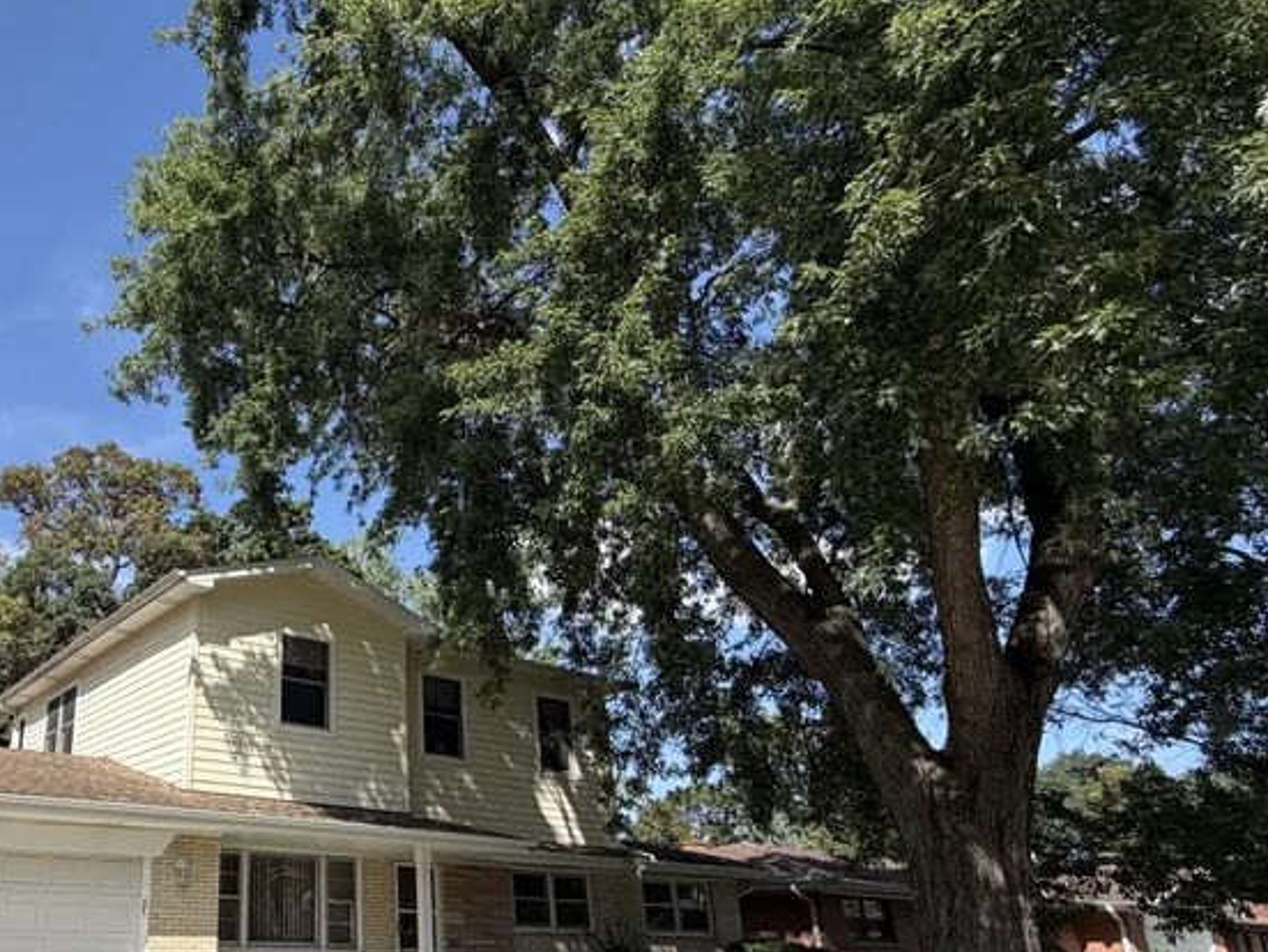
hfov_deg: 61.7
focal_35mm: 26
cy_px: 605
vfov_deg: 52.5
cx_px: 255
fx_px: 953
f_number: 2.2
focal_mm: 2.22
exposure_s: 1/770
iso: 25
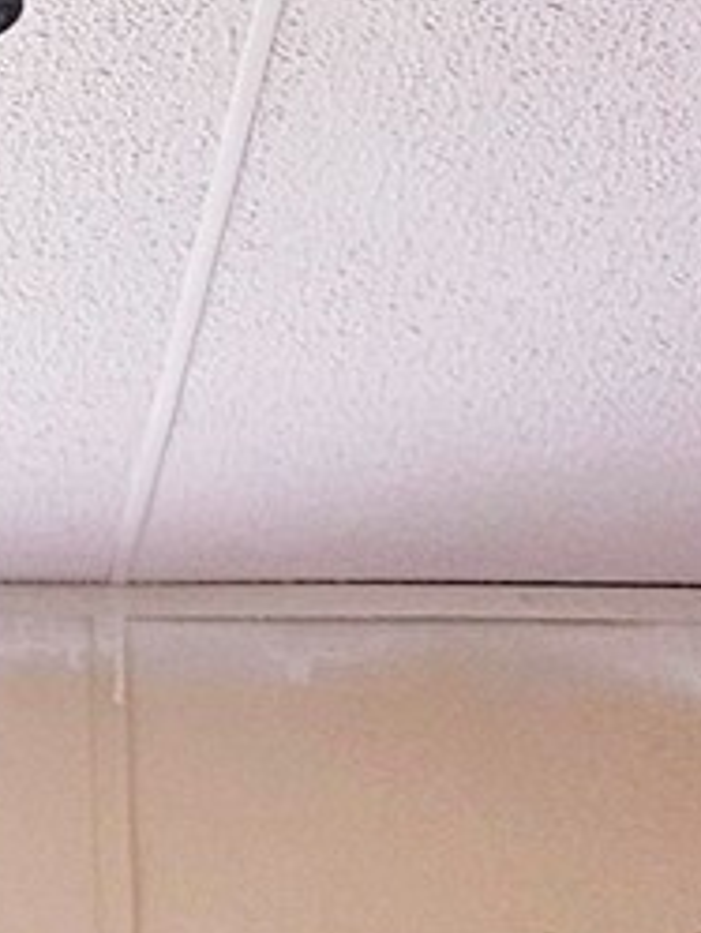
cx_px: -1196
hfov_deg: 7.6
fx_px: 4775
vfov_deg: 11.0
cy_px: -105
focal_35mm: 177
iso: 64
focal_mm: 6.3
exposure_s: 1/72.1
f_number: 1.7
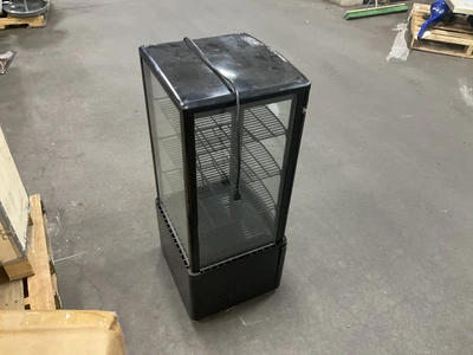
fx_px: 396
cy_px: 178
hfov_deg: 61.7
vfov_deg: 48.2
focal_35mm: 29
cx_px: 236
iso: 320
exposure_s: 1/40
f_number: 1.8
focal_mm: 3
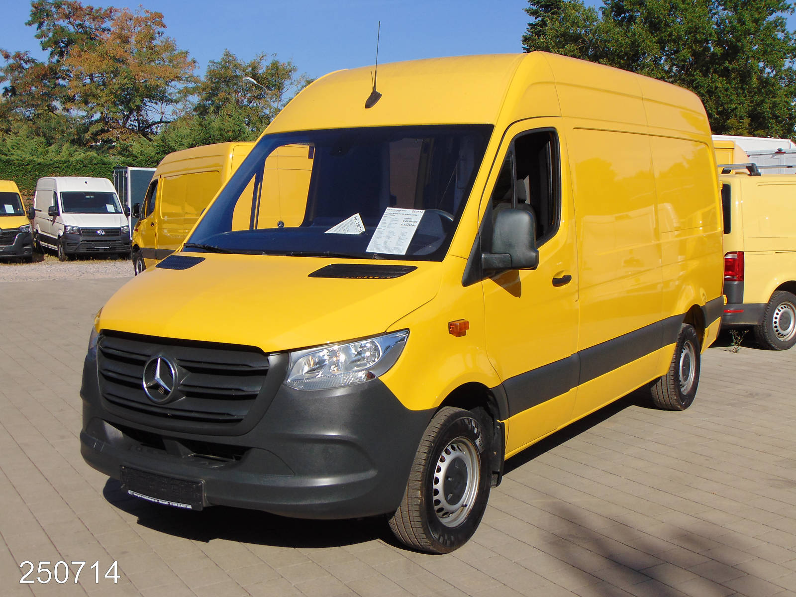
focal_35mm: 42
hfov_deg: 44.8
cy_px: 298
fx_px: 966
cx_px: 398
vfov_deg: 34.3
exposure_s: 1/250
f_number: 8.7
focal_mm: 7.6
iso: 80
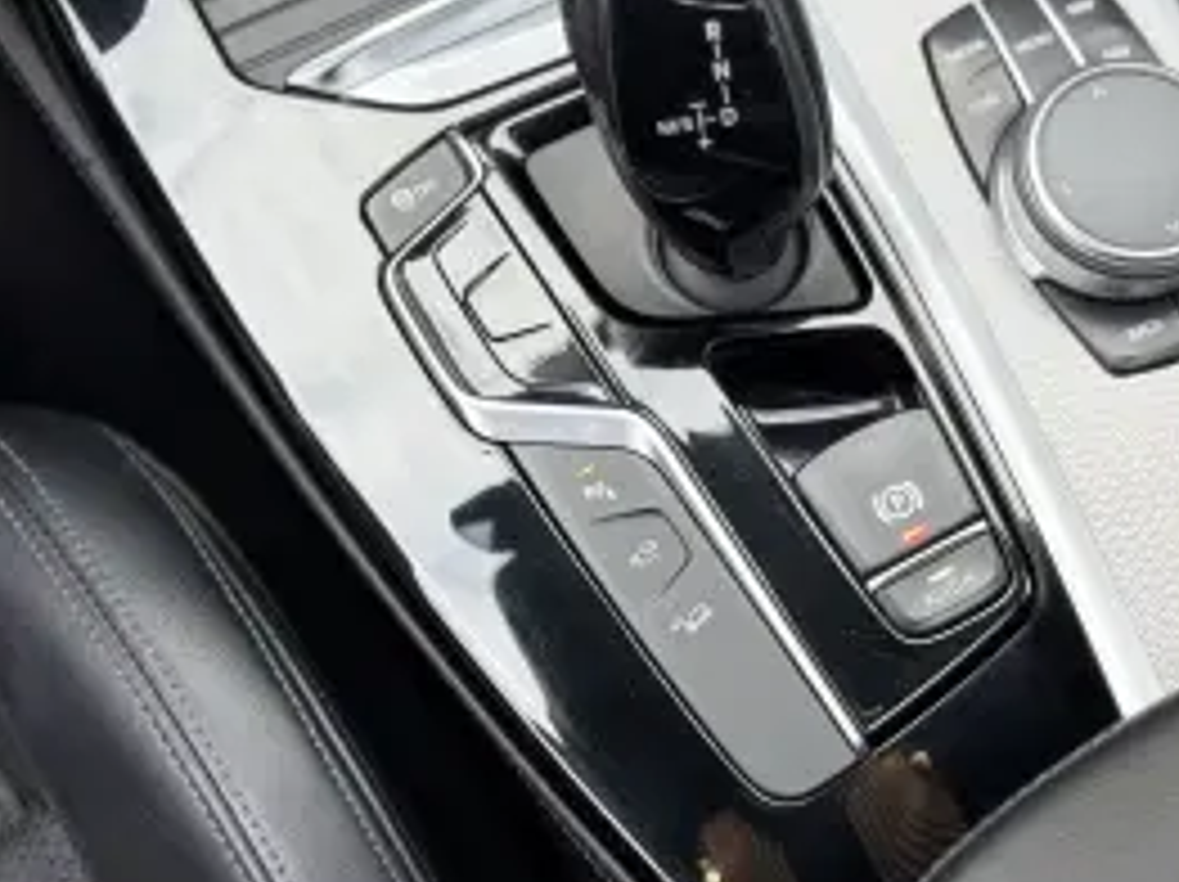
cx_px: 806
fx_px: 2246
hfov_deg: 29.2
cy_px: 333
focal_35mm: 66
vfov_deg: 22.2
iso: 64
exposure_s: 1/274
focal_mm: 6.76
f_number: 1.78
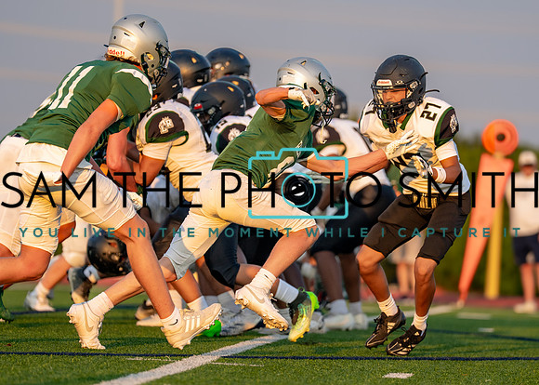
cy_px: 189
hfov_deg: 6.6
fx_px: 4709
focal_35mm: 308
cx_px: 283
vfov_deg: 4.7
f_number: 2.8
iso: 400
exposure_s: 1/2500
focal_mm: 200
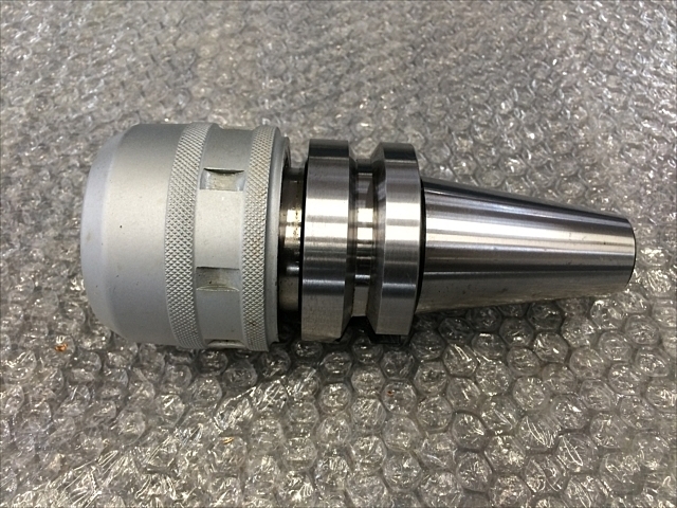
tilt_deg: -55.1
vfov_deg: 48.2
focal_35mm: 29
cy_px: 254
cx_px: 338
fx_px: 567
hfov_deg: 61.7
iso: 80
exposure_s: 1/30
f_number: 2.2
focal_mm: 4.15
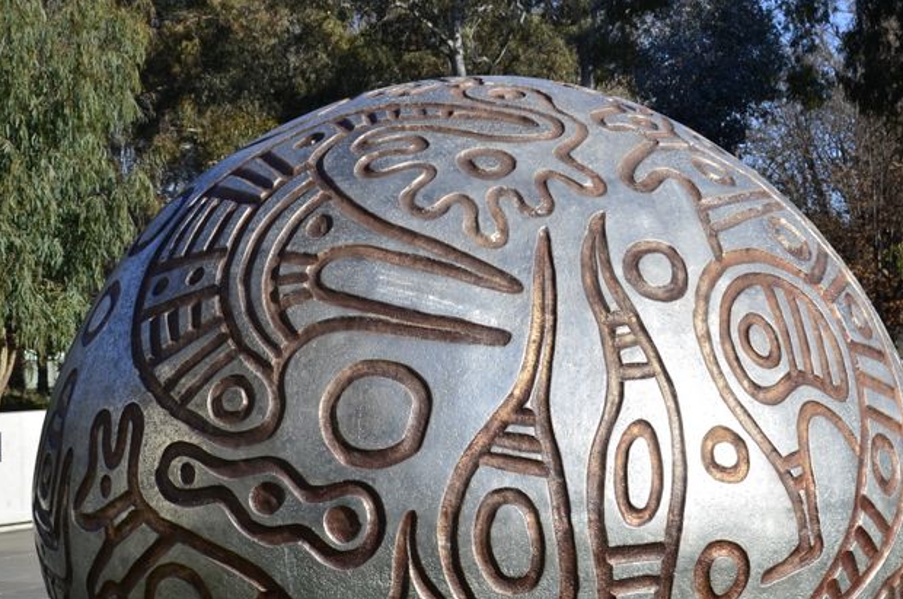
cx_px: 575
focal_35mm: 119
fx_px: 2980
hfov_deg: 17.2
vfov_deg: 11.4
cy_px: 445
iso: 100
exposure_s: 1/125
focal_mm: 48
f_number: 11
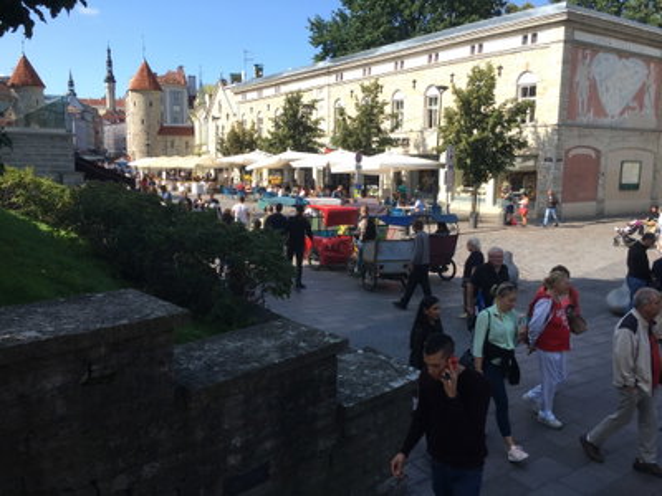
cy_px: 248
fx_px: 555
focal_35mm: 29
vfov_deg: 48.2
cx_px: 331
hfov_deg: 61.7
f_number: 2.2
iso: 25
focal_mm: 4.15
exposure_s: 1/625
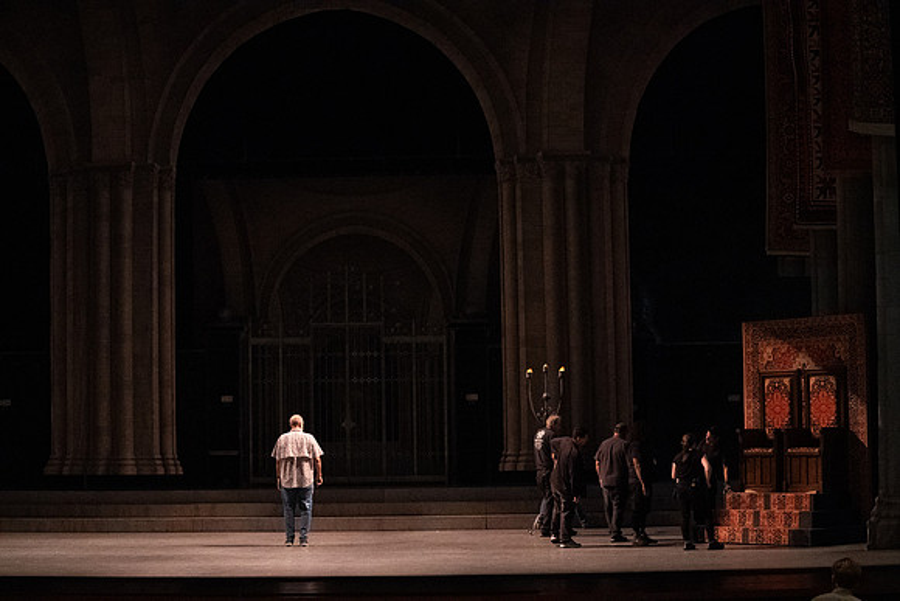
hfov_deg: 28.8
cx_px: 450
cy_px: 300
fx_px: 1750
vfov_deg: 19.5
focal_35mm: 70
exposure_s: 1/320
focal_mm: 70
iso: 25600
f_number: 5
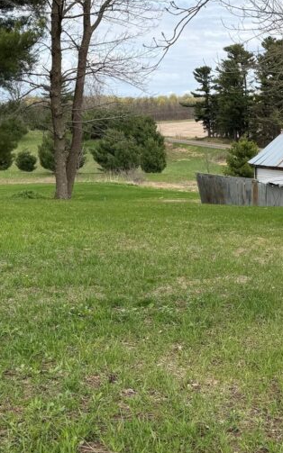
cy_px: 192
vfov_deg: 37.5
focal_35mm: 54
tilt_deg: -7.4
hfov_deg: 22.7
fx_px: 667
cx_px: 307
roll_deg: +0.8
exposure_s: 1/3584
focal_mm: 6.76
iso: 80
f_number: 1.78
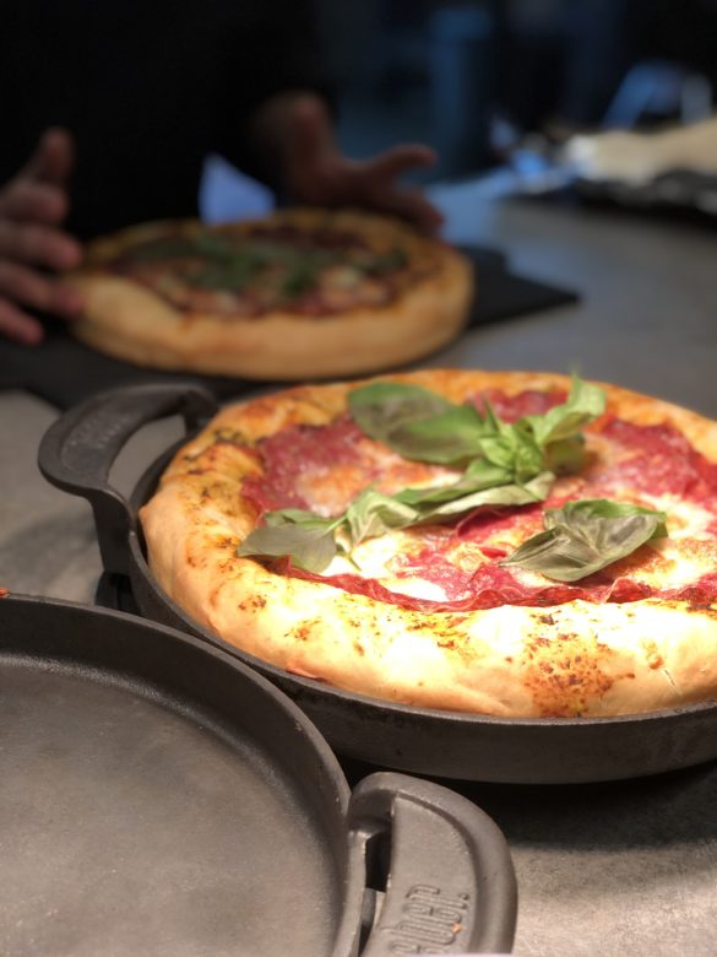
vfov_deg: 36.8
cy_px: 478
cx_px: 358
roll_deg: -1.7
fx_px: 1436
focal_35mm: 52
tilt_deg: -24.1
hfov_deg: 28.0
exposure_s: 1/100
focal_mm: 6
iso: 25
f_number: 2.4
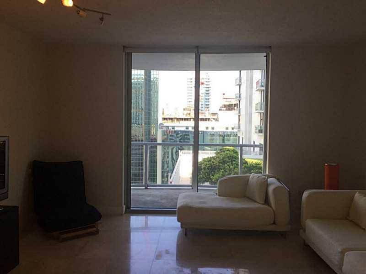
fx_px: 307
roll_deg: -1.4
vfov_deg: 48.2
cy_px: 137
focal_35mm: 29
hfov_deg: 61.7
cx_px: 183
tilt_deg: -2.3
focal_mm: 4.15
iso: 40
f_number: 2.2
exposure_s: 1/120
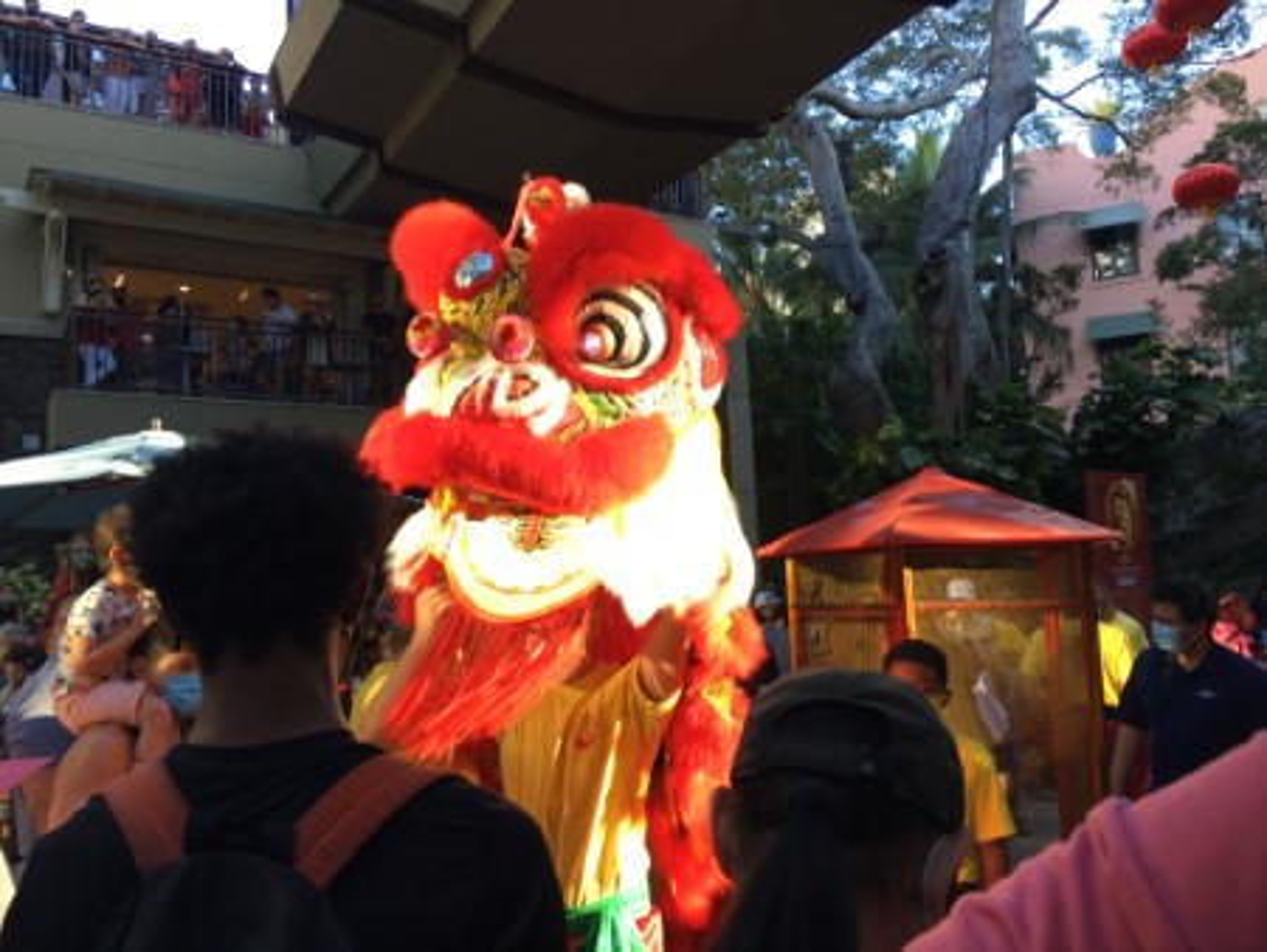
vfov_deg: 48.3
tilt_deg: +6.8
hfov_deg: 61.6
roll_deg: +1.1
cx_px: 634
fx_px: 1062
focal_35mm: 29
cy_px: 476
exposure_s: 1/120
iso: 32
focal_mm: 4.15
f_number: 2.2
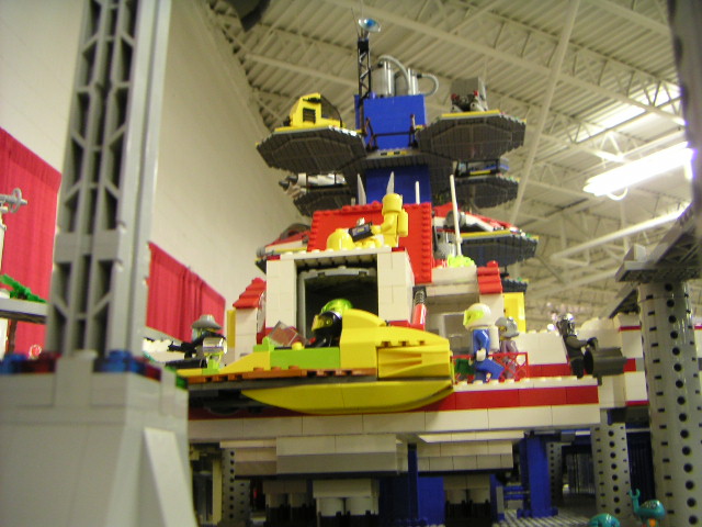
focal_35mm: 37
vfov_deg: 38.7
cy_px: 264
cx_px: 351
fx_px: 750
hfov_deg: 50.1
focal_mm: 4.8
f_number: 2.8
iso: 100
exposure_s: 1/4
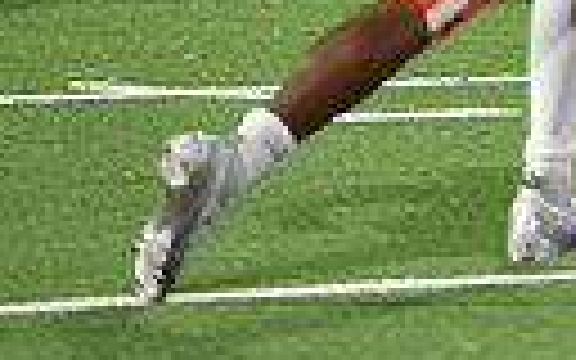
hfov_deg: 2.3
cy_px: -376
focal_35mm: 922
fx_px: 14473
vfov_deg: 1.4
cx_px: 1130
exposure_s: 1/500
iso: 4000
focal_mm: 200
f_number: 2.8
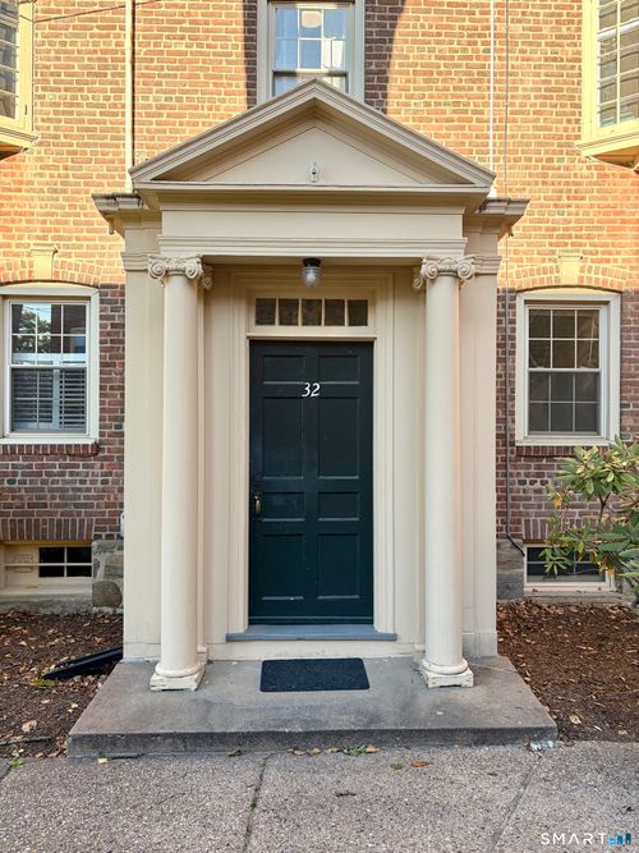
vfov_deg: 67.3
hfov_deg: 53.0
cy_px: 426
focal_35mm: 26
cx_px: 320
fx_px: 640
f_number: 1.6
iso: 64
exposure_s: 1/419
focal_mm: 5.96
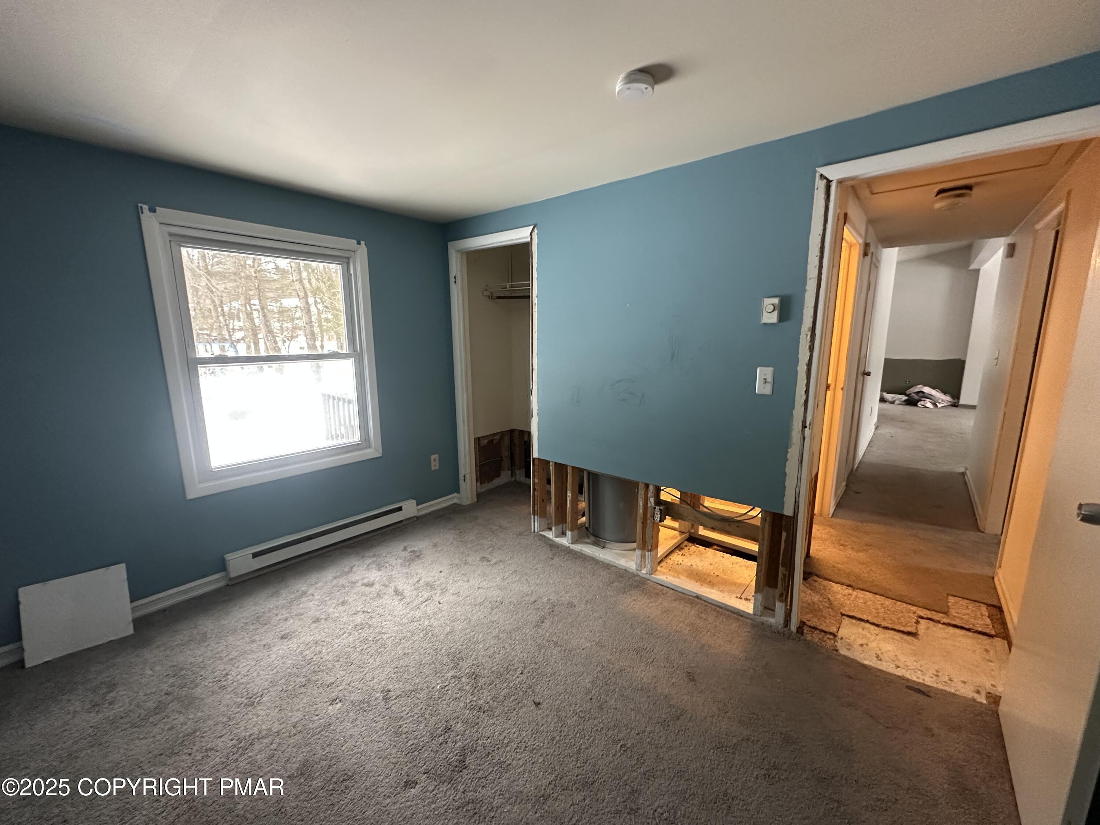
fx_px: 445
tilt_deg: -9.9
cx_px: 550
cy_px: 412
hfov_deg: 102.1
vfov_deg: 85.7
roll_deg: +1.2
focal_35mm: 14
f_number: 2.2
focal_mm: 2.22
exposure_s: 1/60
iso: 640
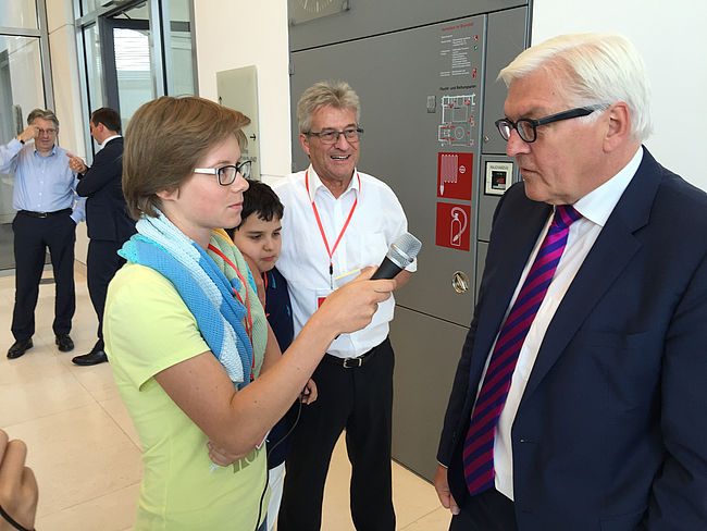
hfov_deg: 61.6
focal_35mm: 29
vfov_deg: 48.3
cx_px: 354
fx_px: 593
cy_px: 266
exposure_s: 1/50
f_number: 2.2
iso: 40
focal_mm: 4.15
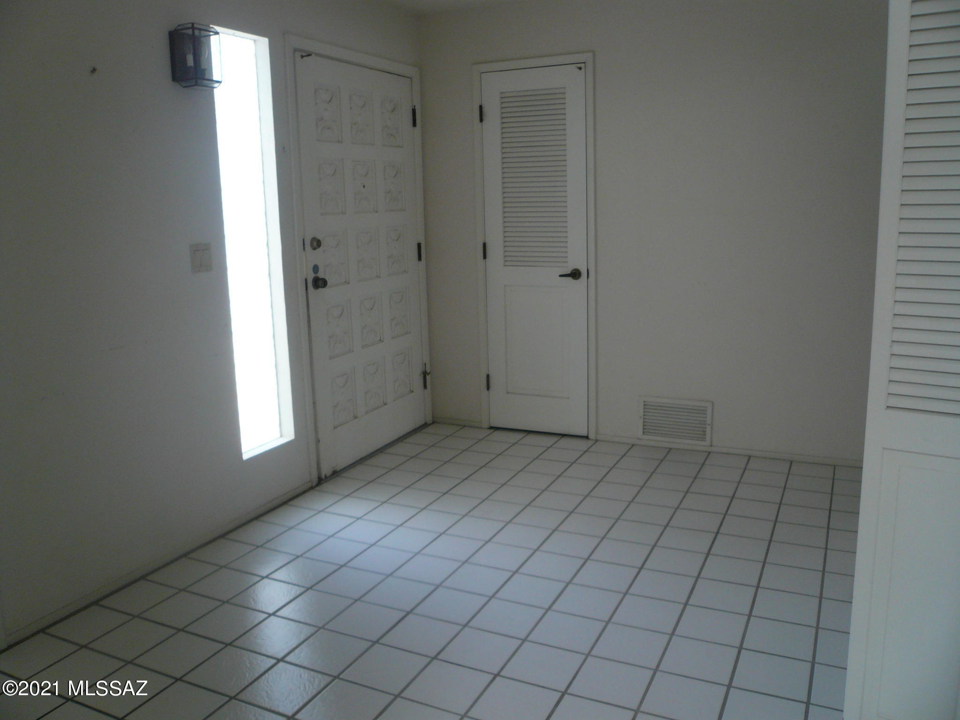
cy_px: 360
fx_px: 777
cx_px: 480
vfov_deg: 49.7
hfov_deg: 63.4
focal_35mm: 28
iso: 100
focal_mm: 4.6
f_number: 2.8
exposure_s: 1/25
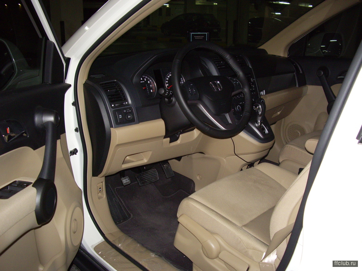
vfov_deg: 40.7
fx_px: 366
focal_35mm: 35
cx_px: 181
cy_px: 136
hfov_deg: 52.6
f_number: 2.6
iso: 160
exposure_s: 1/40
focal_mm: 5.8
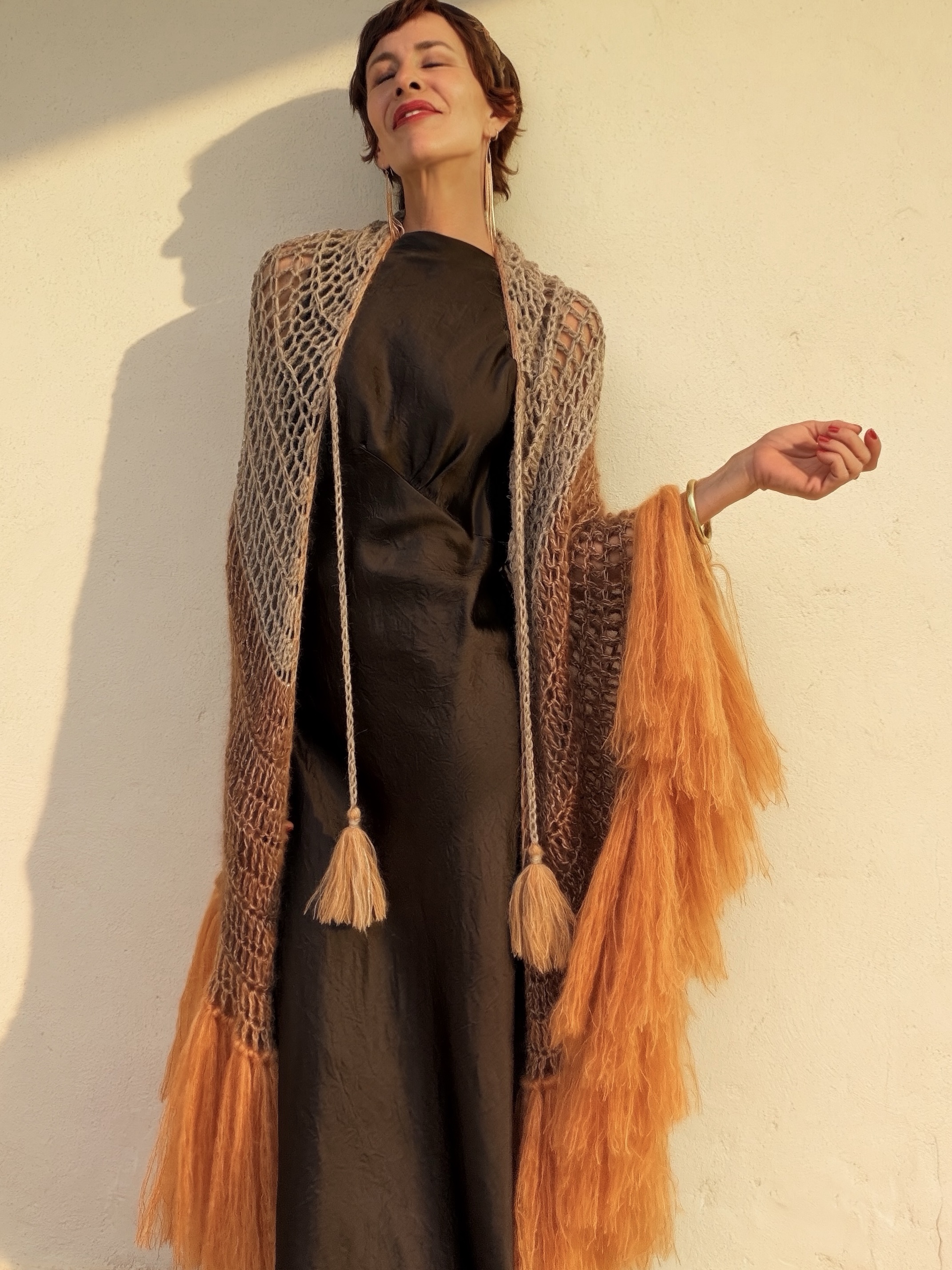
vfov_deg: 60.0
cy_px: 635
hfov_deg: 46.8
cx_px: 476
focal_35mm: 30
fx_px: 1100
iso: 25
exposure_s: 1/570
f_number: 1.9
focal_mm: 2.71
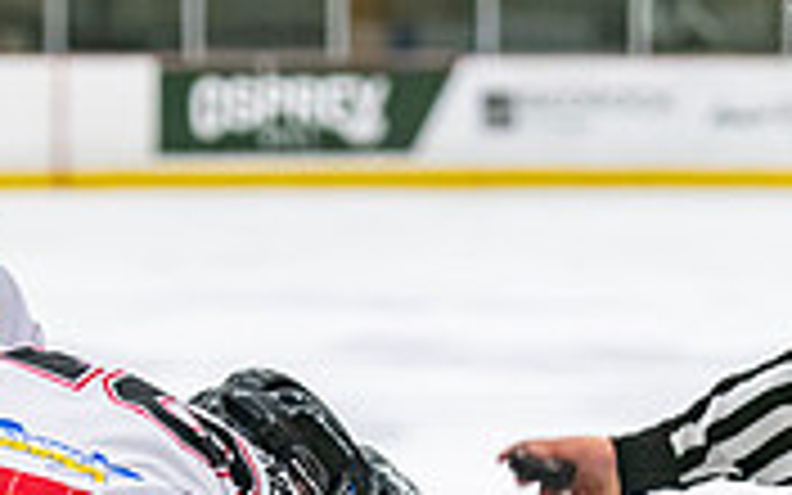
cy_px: 802
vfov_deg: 3.7
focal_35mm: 355
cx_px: 396
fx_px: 7663
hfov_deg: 5.9
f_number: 3.2
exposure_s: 1/640
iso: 3200
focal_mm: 100
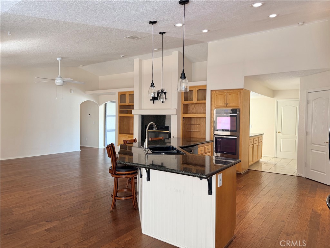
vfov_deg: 56.8
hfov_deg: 71.6
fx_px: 229
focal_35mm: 24
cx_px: 165
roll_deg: -0.3
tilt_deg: -1.5
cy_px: 124
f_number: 1.78
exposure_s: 1/60
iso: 160
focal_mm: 6.76
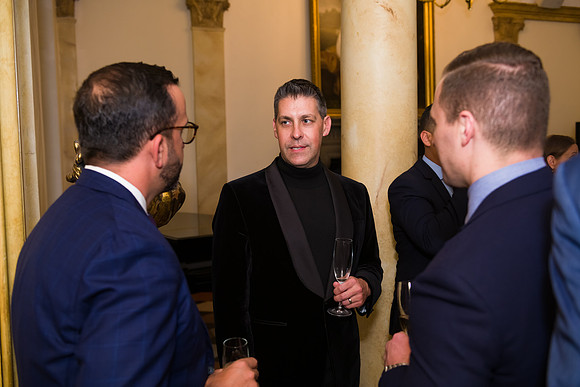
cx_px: 290
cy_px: 194
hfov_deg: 54.4
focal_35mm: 35
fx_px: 564
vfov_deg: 37.9
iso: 1000
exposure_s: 1/125
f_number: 3.5
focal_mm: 35
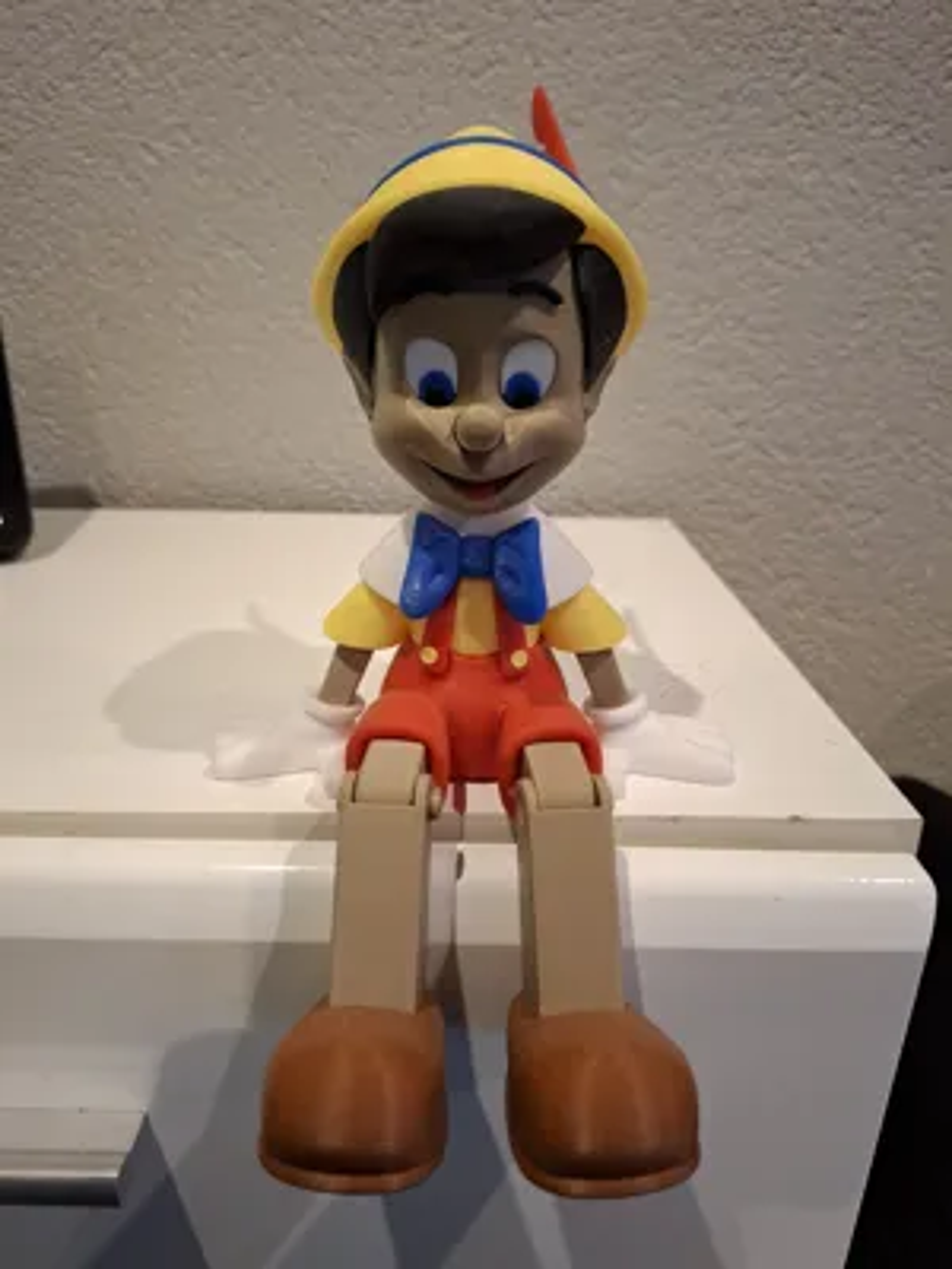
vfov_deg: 73.9
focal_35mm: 23
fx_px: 843
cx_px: 476
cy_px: 634
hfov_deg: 58.9
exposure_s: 1/33
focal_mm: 5.54
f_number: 1.8
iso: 320
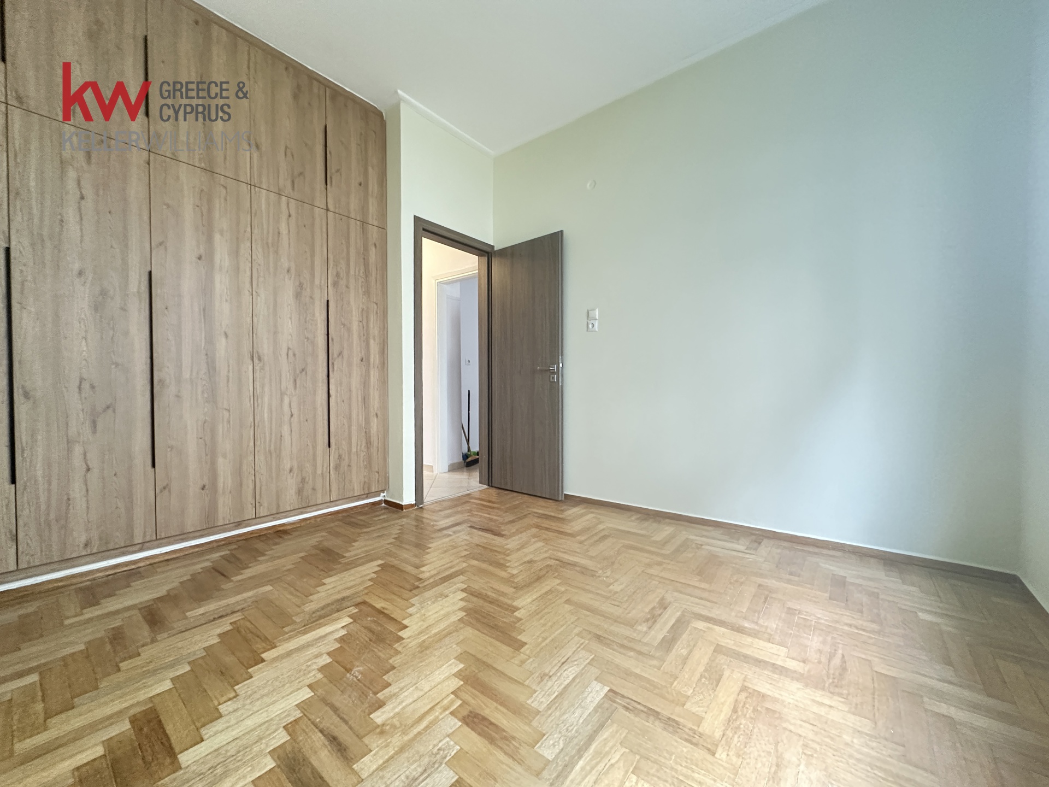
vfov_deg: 85.7
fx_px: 424
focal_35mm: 14
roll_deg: +1.0
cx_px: 524
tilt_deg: -0.7
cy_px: 394
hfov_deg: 102.1
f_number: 2.2
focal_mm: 2.22
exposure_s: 1/60
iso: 800
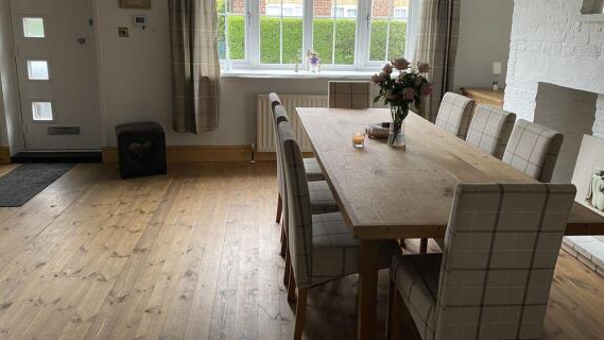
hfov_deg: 66.1
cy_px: 129
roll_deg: -1.5
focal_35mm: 29
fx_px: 464
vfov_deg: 39.9
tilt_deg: -11.4
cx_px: 307
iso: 100
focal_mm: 4.25
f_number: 1.8
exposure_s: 1/50
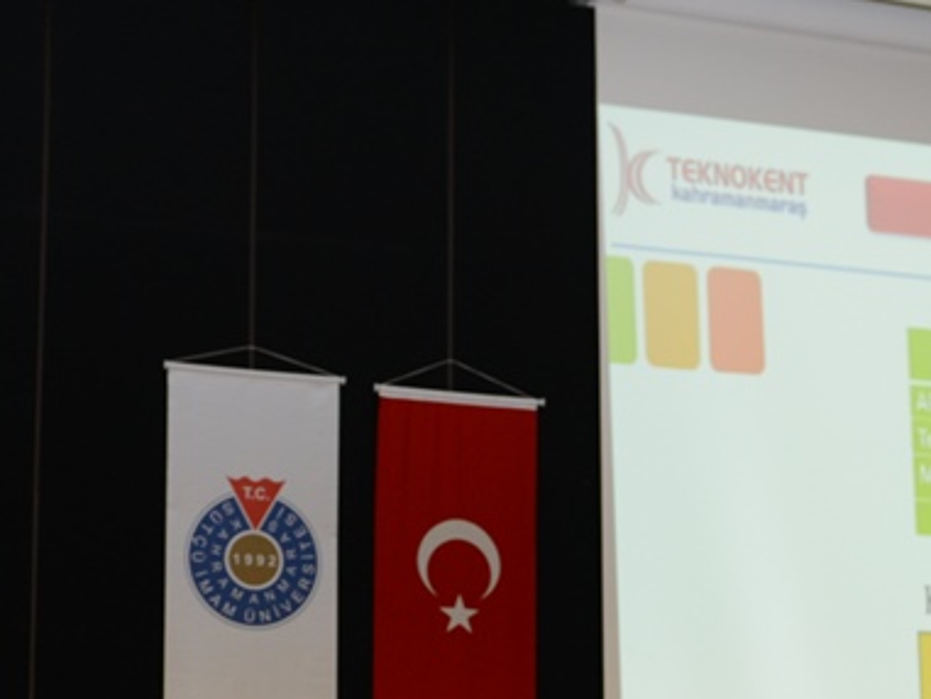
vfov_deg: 18.8
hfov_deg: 26.0
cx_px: 393
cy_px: 793
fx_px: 2018
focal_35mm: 75
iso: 1250
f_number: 4
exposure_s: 1/125
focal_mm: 29
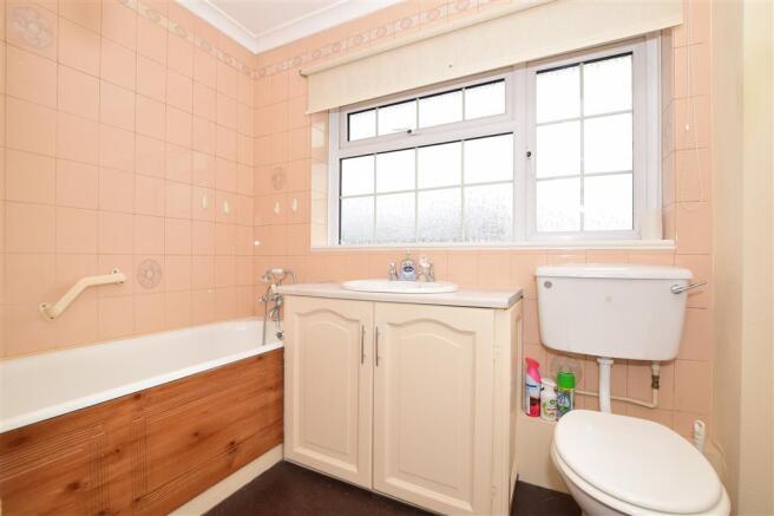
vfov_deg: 77.3
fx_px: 322
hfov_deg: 100.4
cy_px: 258
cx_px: 387
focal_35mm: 15
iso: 400
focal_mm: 10
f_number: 7.1
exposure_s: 1/80
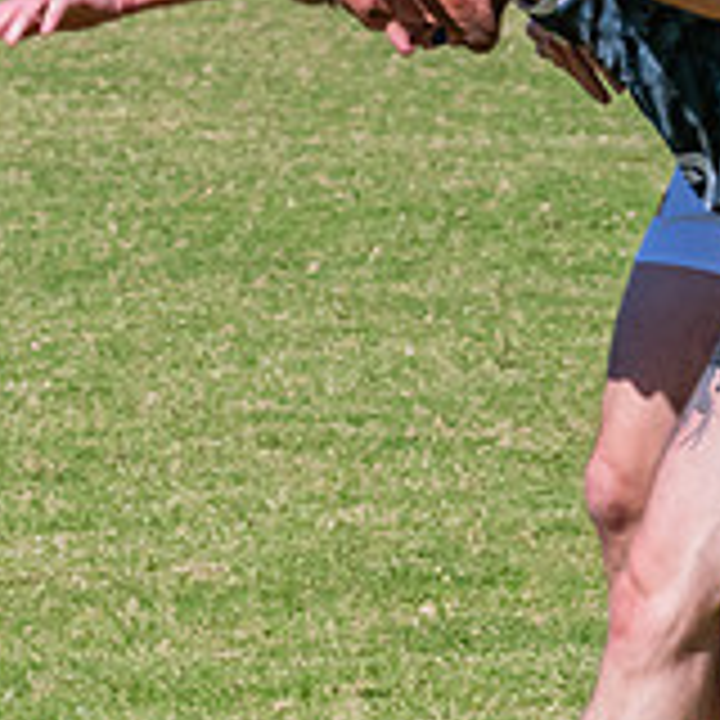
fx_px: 20849
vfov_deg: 2.0
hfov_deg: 2.0
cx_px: 542
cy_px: -239
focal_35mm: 886
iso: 1600
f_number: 16
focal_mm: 240
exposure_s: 1/1250
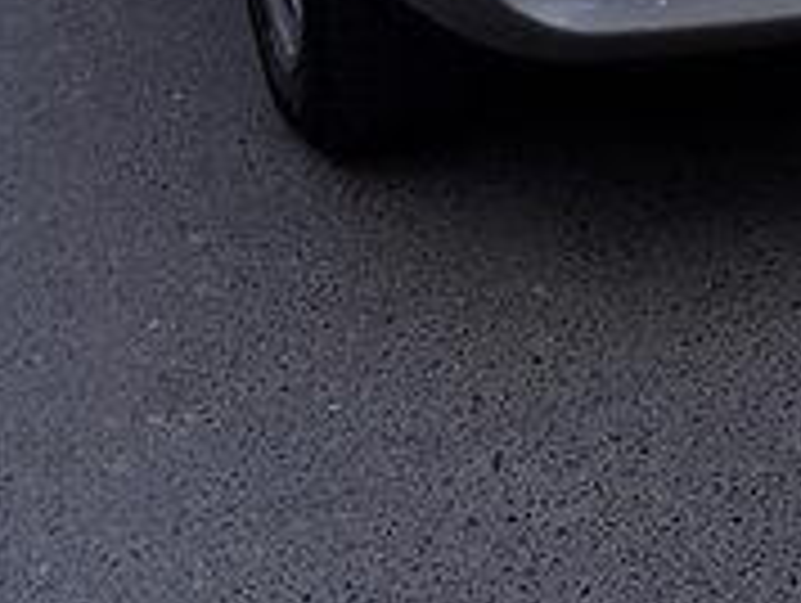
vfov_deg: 13.4
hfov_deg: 18.4
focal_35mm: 100
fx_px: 2317
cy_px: -470
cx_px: 999
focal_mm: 3.6
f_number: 1.9
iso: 40
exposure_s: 1/536
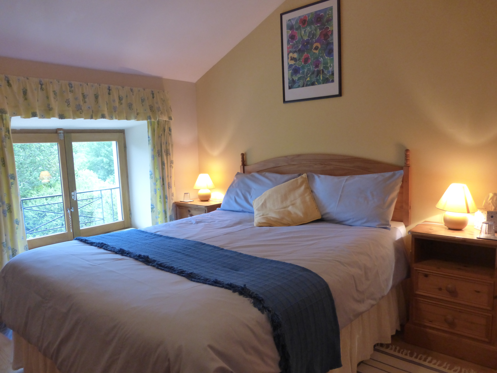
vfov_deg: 54.9
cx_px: 248
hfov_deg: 69.4
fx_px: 359
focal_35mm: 25
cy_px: 186
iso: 400
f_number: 3.3
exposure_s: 1/25
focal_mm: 4.3
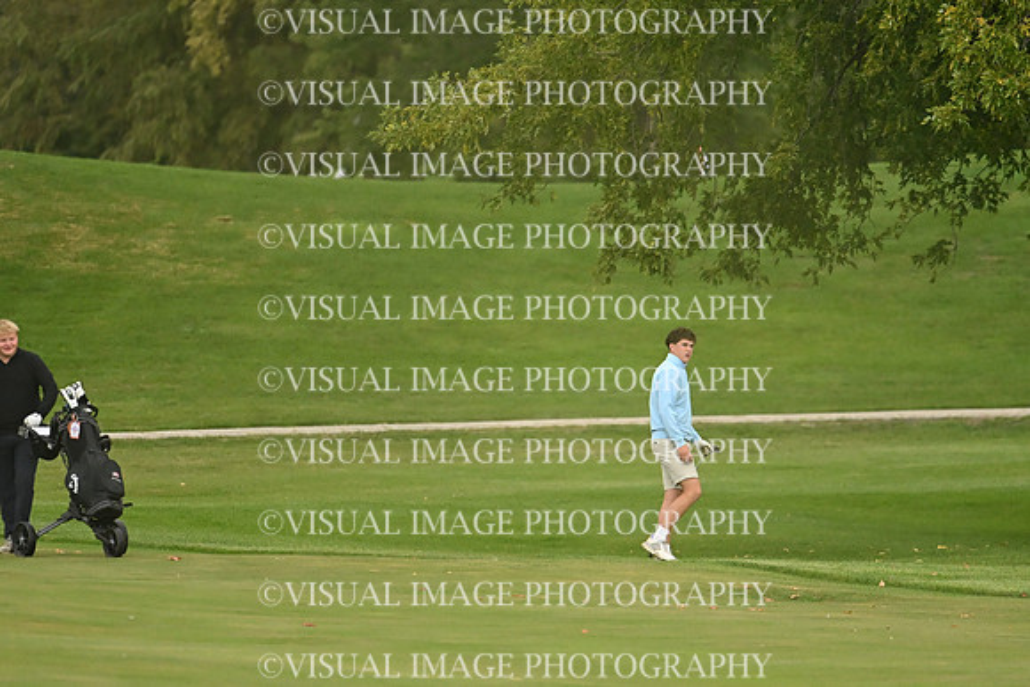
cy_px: 344
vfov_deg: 2.3
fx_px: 17170
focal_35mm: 600
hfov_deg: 3.4
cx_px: 515
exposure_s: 1/3200
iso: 4000
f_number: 4.5
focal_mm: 400
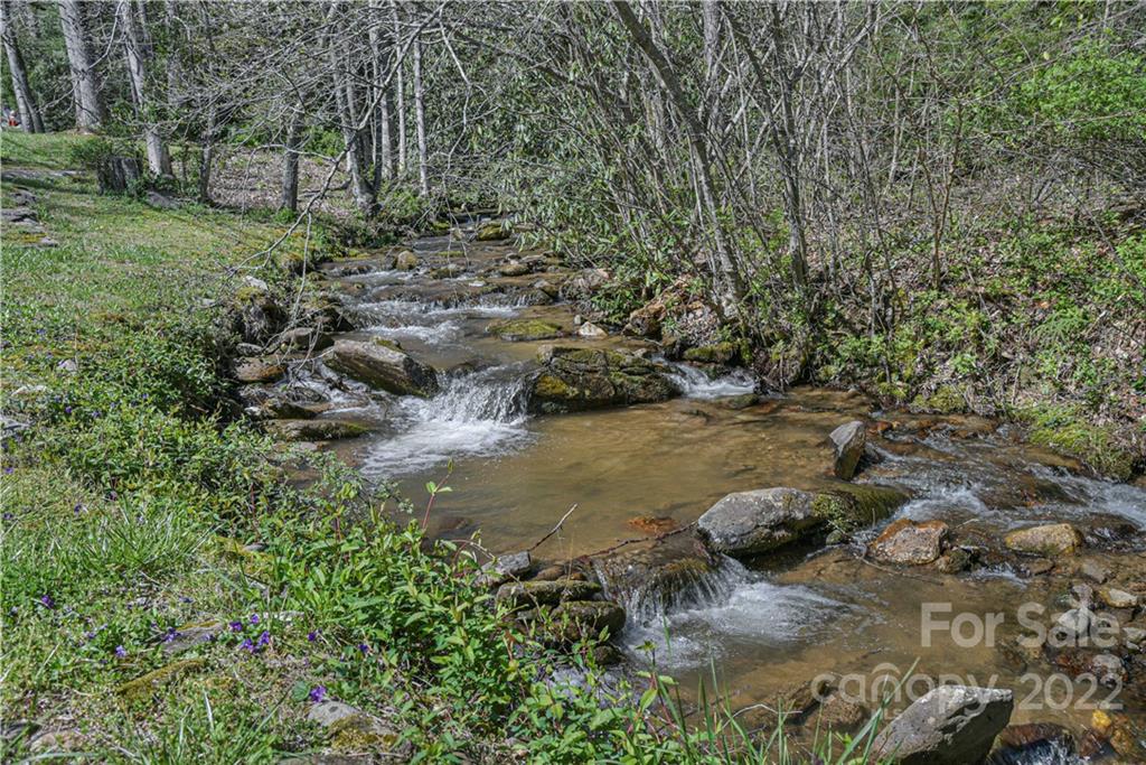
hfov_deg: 60.3
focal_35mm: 31
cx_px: 573
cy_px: 382
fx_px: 987
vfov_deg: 42.3
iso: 400
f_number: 8
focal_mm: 31
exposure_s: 1/250
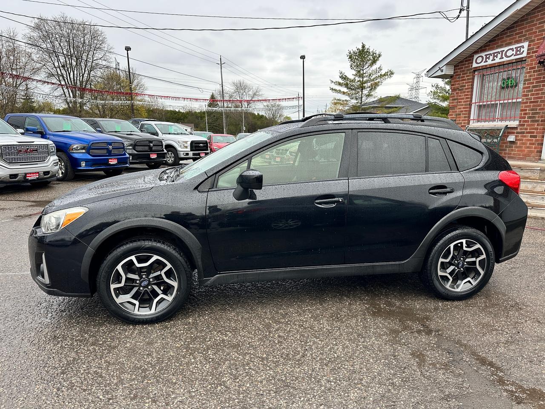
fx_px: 378
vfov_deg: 56.8
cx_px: 272
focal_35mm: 24
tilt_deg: -10.8
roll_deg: -1.1
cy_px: 204
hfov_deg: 71.6
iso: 64
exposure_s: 1/209
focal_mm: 6.86
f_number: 1.78
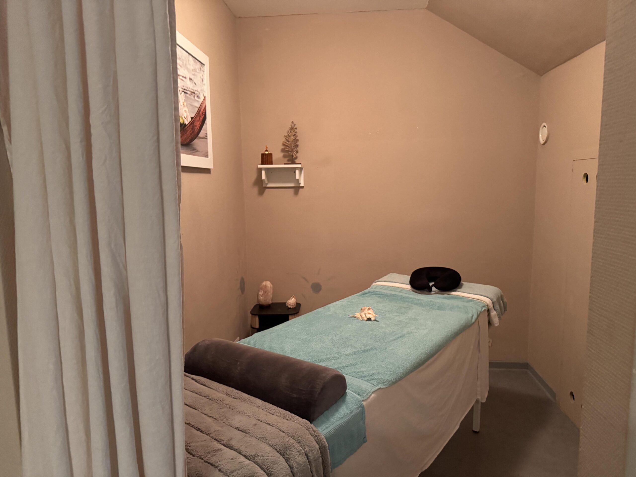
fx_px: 441
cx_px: 318
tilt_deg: -6.6
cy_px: 238
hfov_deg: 71.6
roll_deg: +0.2
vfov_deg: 56.8
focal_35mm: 24
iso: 800
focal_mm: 6.76
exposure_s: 1/33
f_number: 1.78
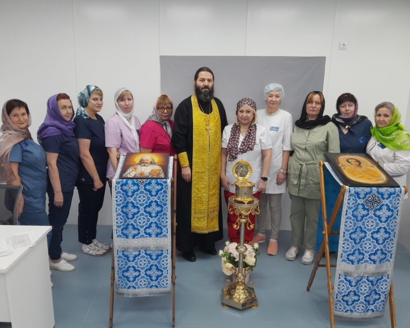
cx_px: 202
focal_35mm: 28
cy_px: 167
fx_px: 340
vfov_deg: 51.5
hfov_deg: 62.2
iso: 40
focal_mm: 3.98
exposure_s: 1/50
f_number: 1.8
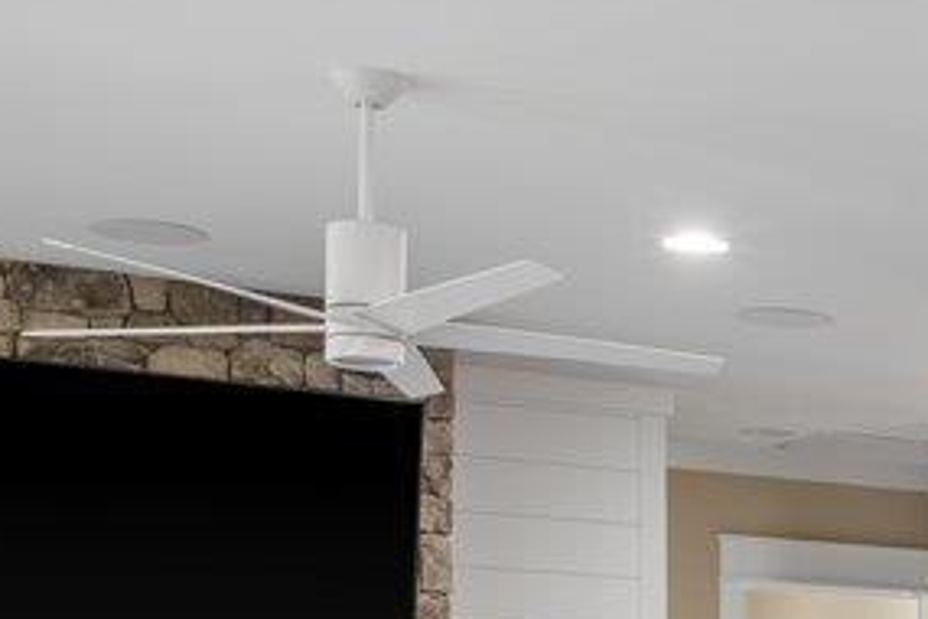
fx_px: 2964
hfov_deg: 15.2
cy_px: 898
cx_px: 1696
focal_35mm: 115
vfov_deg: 11.5
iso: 250
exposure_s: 1/8
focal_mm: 16
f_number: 9
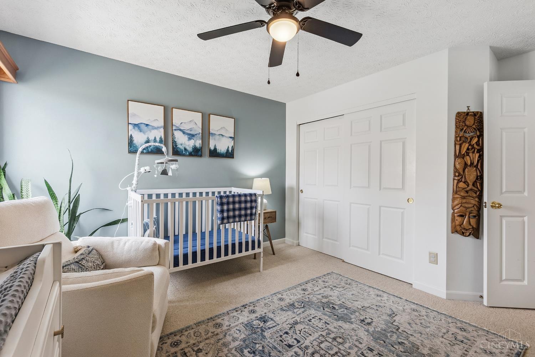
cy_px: 178
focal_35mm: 15
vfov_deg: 77.3
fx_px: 223
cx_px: 268
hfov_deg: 100.4
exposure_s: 1/15
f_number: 9
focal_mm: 10
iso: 250
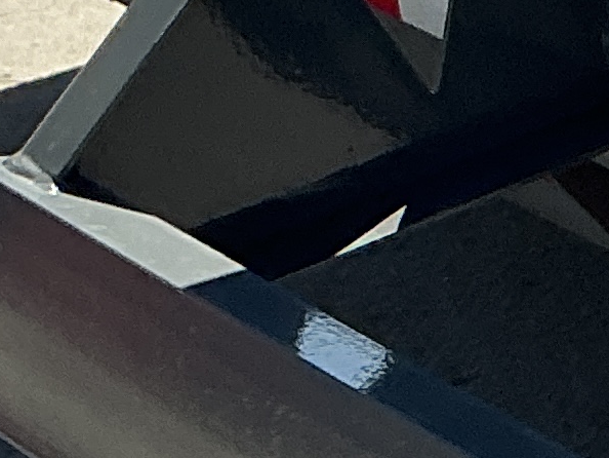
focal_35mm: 190
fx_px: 3344
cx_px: 1631
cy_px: 105
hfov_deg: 9.0
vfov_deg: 7.8
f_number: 1.8
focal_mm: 3
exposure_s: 1/2141
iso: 25
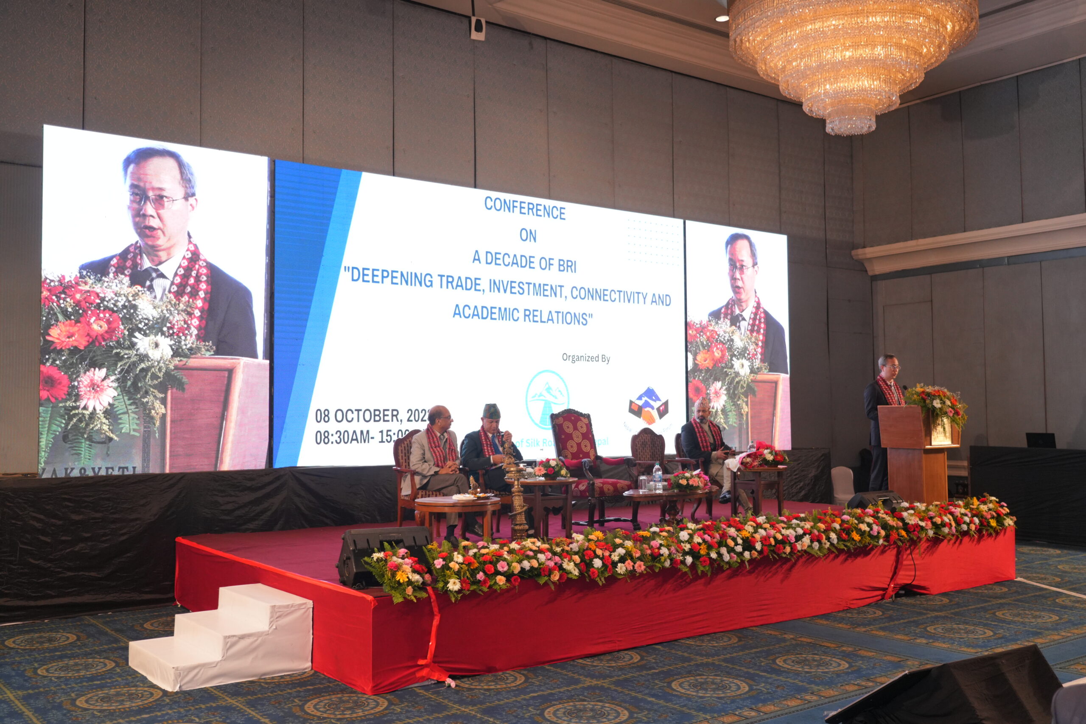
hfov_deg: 55.8
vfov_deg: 38.9
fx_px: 1026
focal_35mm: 34
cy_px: 362
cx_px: 543
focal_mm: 34
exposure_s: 1/125
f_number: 4
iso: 2500
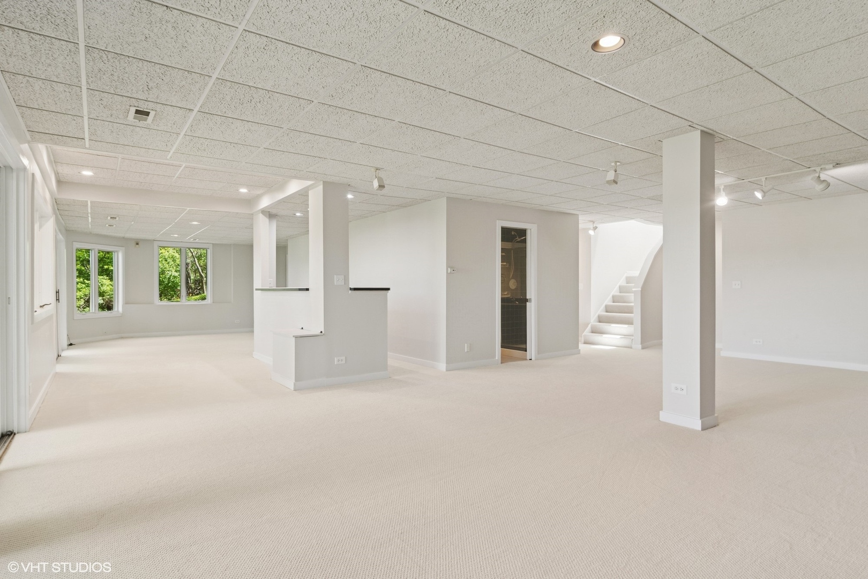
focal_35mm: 18
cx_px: 434
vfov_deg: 67.4
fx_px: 434
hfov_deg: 90.0
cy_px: 290
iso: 200
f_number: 8
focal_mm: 12
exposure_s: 1/13
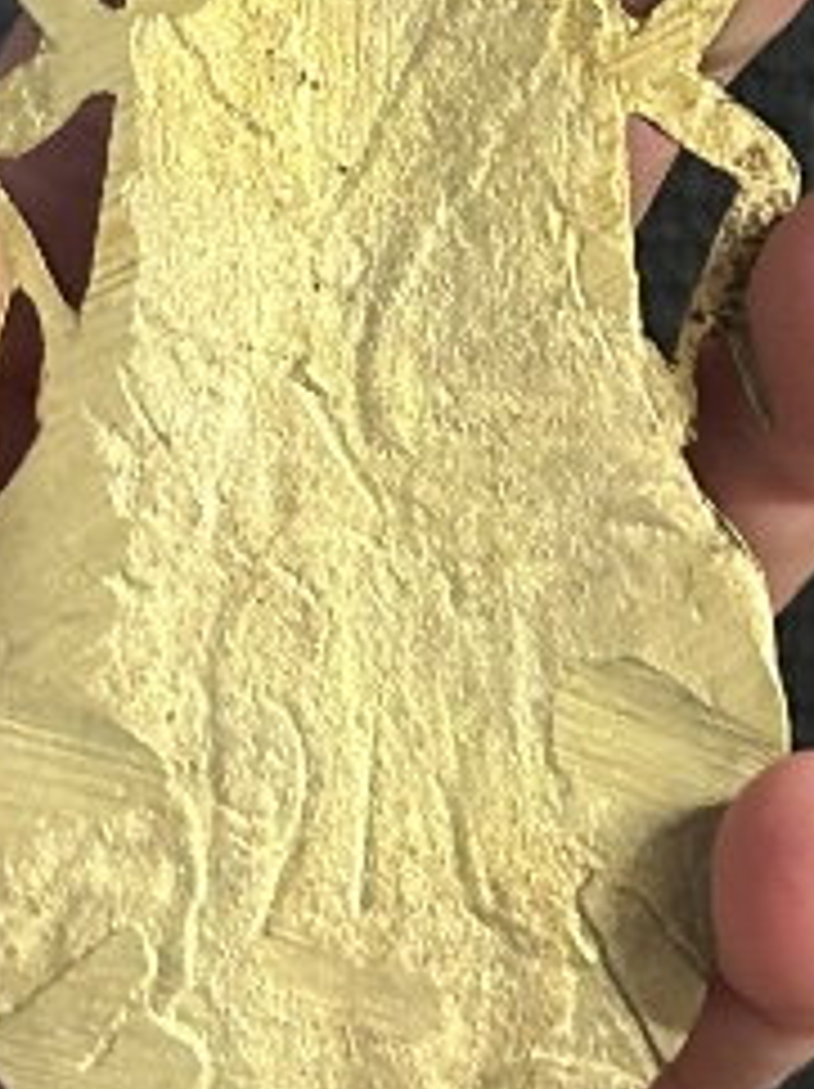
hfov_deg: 11.5
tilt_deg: -18.0
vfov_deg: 15.1
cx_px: 526
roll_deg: -3.5
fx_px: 4052
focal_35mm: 129
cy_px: 126
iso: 400
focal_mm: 5.7
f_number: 1.5
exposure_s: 1/33
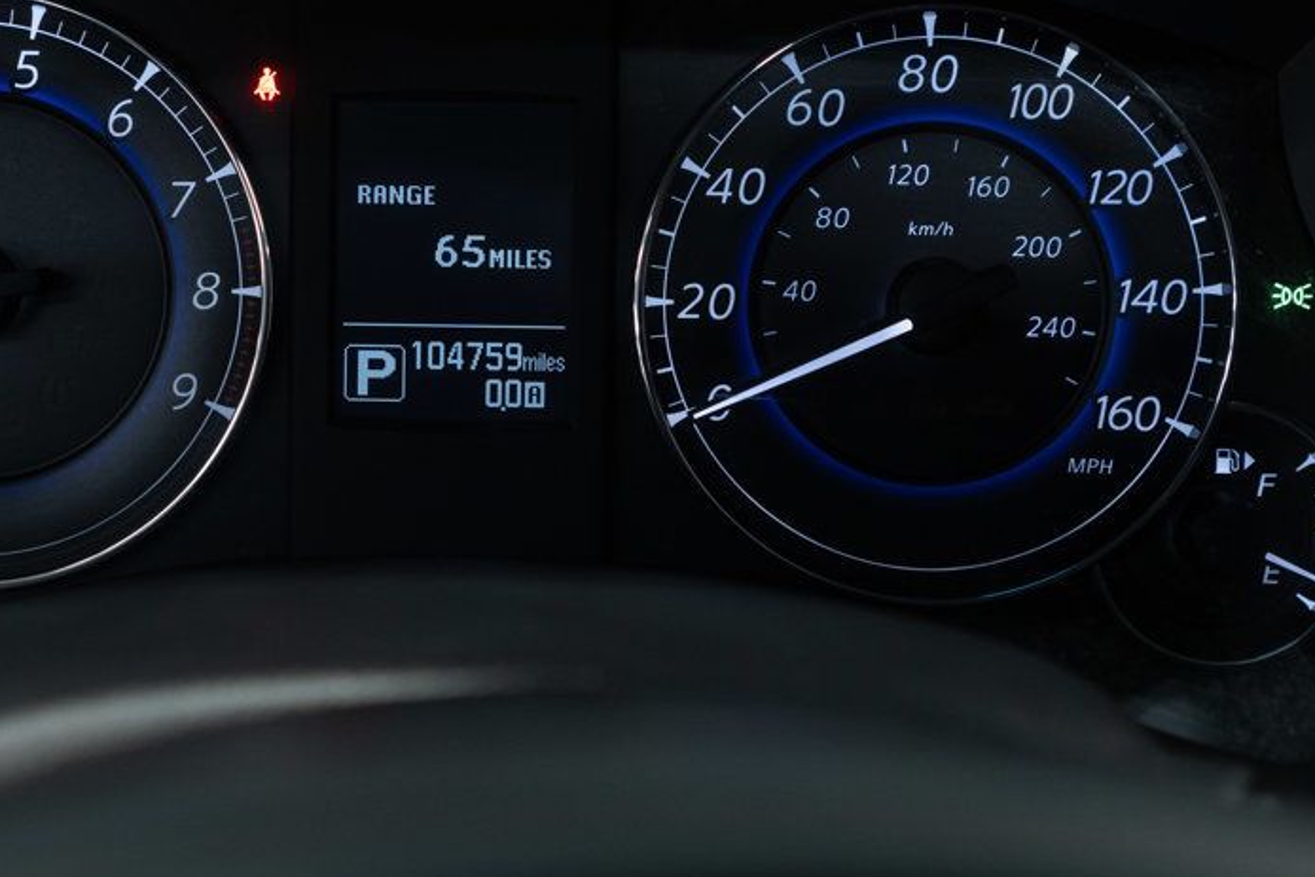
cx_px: 477
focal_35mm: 62
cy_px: 368
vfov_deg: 21.9
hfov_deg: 32.2
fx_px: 2265
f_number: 3.2
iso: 1000
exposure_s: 1/50
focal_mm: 28
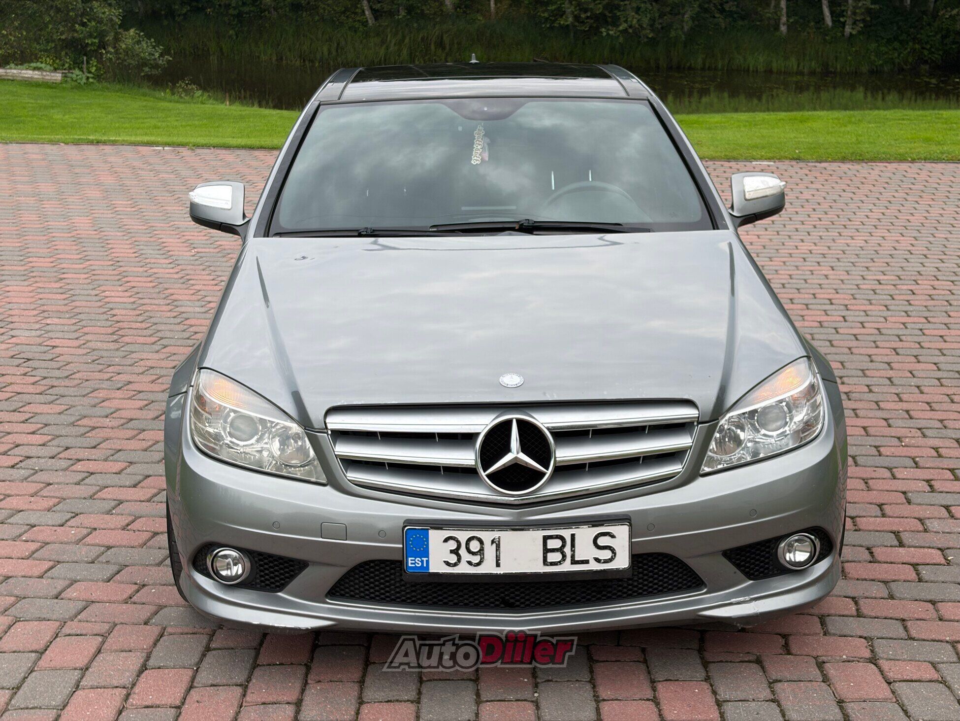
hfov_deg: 36.8
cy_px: 360
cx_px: 480
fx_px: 1442
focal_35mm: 52
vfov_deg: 28.0
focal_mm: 5.96
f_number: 1.6
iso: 32
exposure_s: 1/586
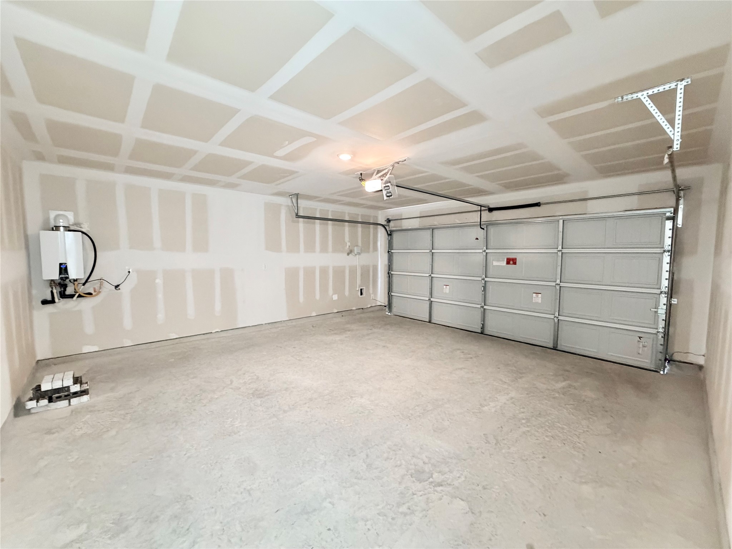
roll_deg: -0.6
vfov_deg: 85.7
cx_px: 366
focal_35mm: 14
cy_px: 274
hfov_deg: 102.1
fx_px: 296
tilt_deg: -4.9
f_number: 2.2
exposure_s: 1/60
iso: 640
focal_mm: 2.22
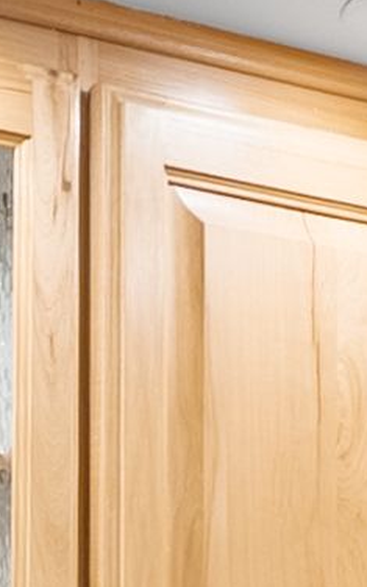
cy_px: 1263
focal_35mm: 180
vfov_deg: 10.5
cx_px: -362
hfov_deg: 7.0
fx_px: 2881
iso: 500
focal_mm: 16
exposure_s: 1/8
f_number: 8
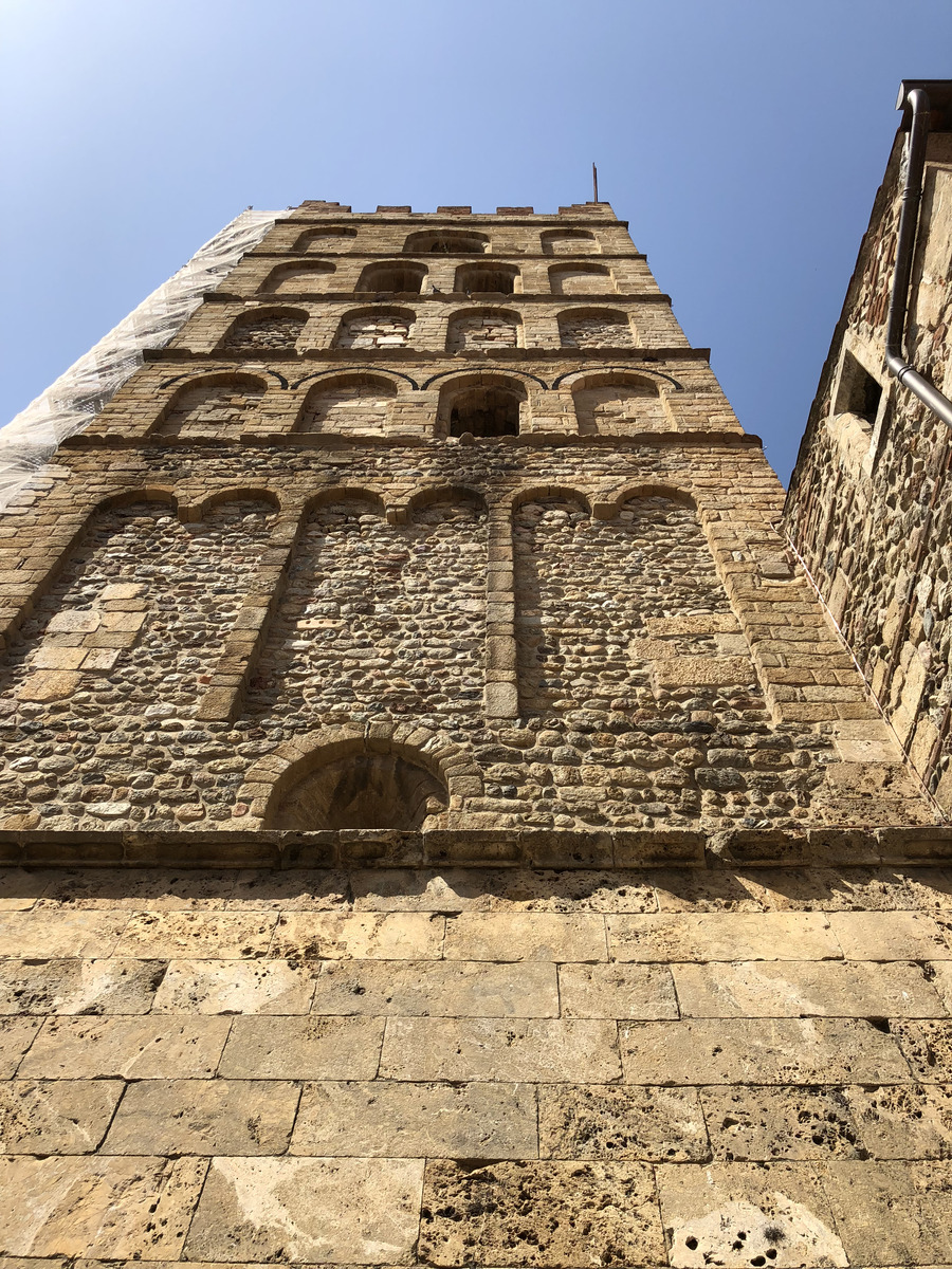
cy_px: 634
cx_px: 476
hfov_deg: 49.7
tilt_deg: +58.0
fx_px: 1027
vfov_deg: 63.4
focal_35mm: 28
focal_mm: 4
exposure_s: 1/1779
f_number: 1.8
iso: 20
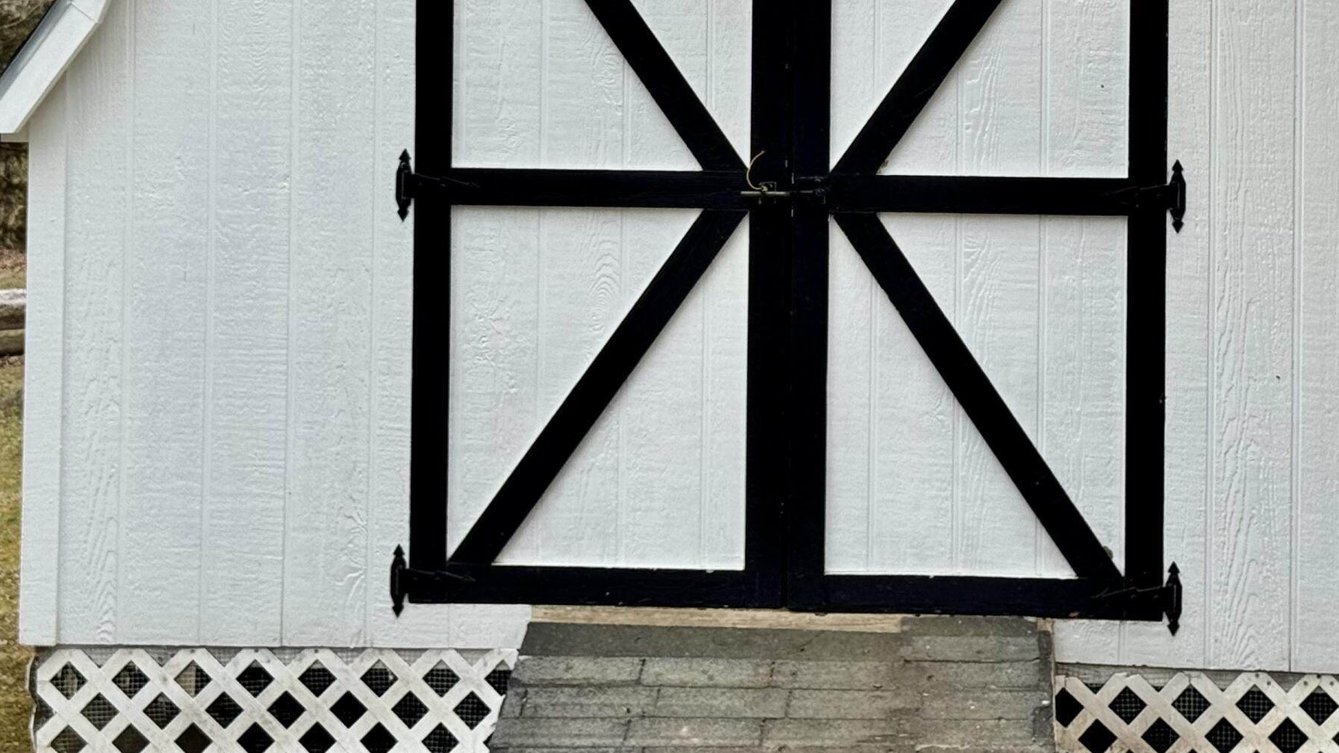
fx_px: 3124
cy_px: 16
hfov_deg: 24.1
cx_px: 824
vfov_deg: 13.6
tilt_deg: -1.0
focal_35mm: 88
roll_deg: -0.6
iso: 64
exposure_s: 1/854
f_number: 1.78
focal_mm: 6.76
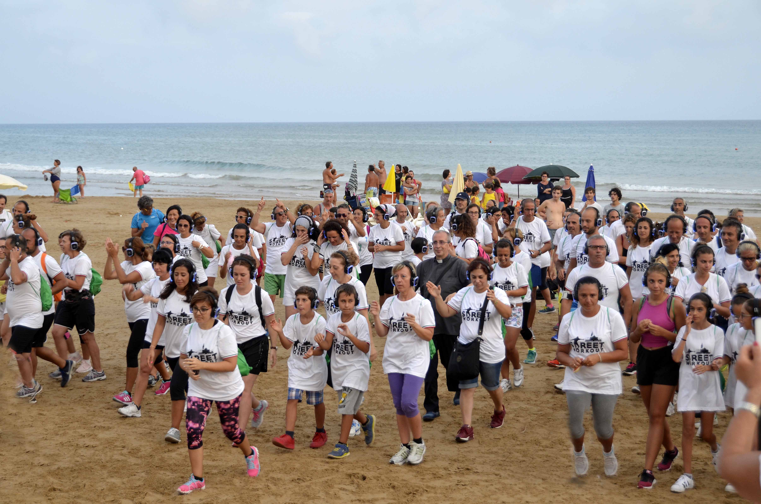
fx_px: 1266
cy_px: 252
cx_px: 380
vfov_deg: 22.5
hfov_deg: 33.5
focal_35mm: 60
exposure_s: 1/125
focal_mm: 40
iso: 360
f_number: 4.5
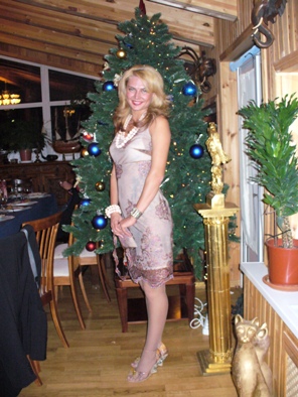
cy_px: 198
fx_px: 424
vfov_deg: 50.1
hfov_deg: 38.7
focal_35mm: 37
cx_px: 149
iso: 400
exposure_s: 1/30
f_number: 2.8
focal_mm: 6.1
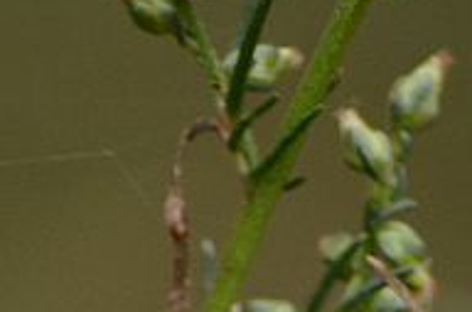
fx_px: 20939
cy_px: 681
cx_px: 0
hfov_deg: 1.3
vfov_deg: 0.9
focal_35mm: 1601
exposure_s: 1/250
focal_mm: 200
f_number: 5.6
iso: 640
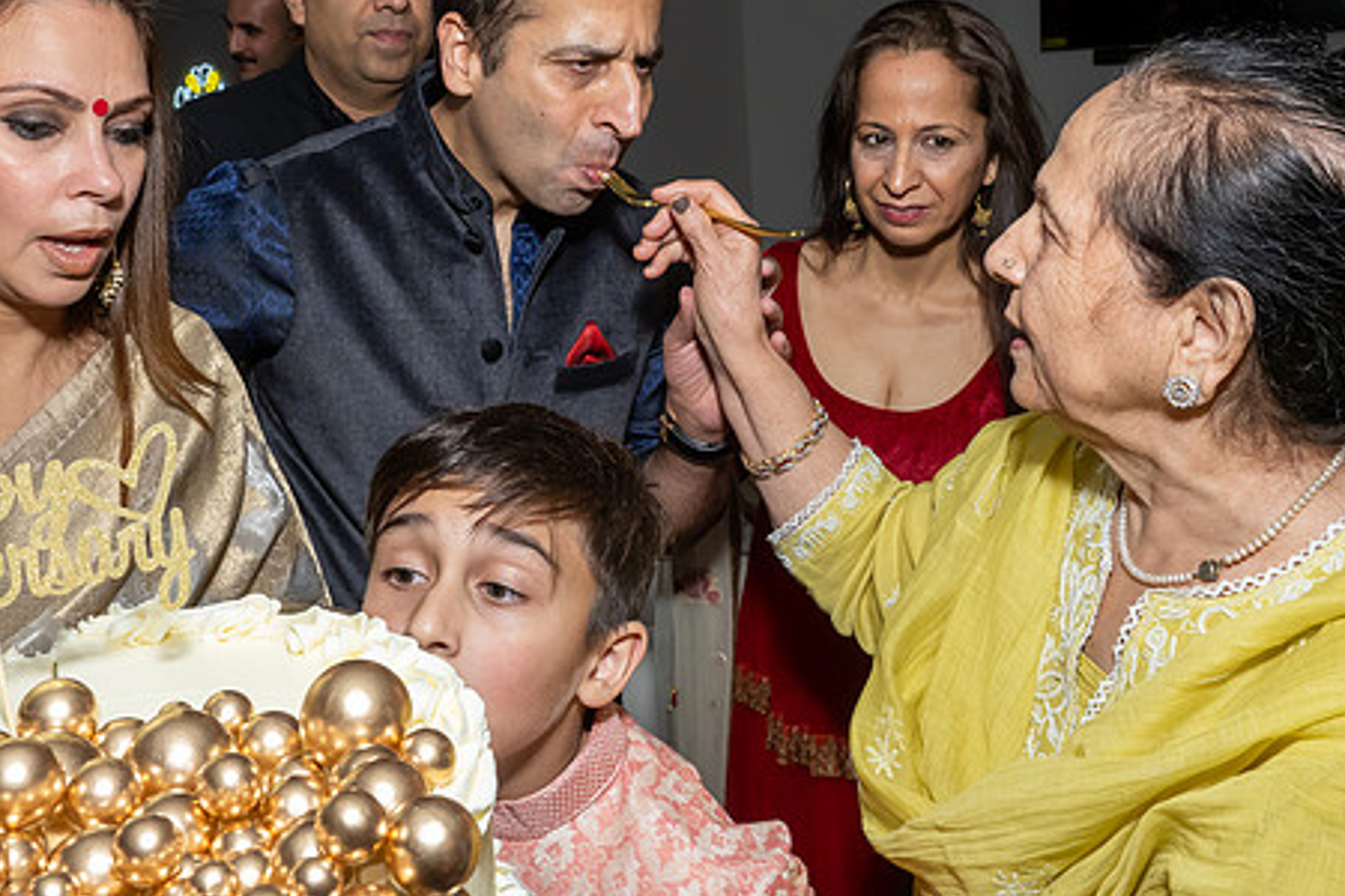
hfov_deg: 53.1
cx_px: 613
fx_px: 1345
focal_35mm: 36
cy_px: 323
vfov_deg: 36.6
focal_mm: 17
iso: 1000
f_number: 8
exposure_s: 1/250
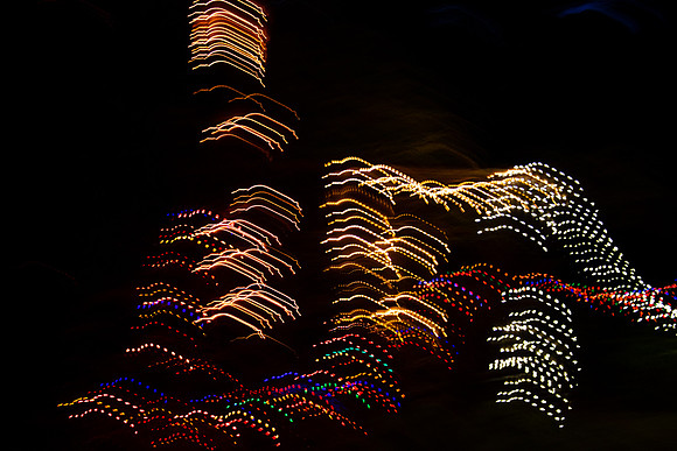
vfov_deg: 17.5
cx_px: 338
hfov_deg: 26.0
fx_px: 1467
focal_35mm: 78
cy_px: 226
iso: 800
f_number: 5
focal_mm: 78
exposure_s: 1/5
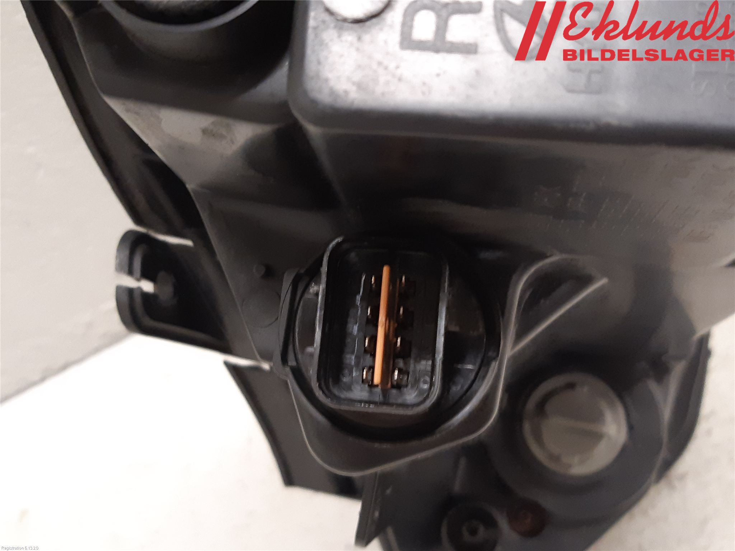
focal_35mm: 26
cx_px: 368
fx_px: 552
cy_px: 276
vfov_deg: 53.1
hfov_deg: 67.3
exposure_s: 1/25
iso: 250
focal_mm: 3.93
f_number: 1.7
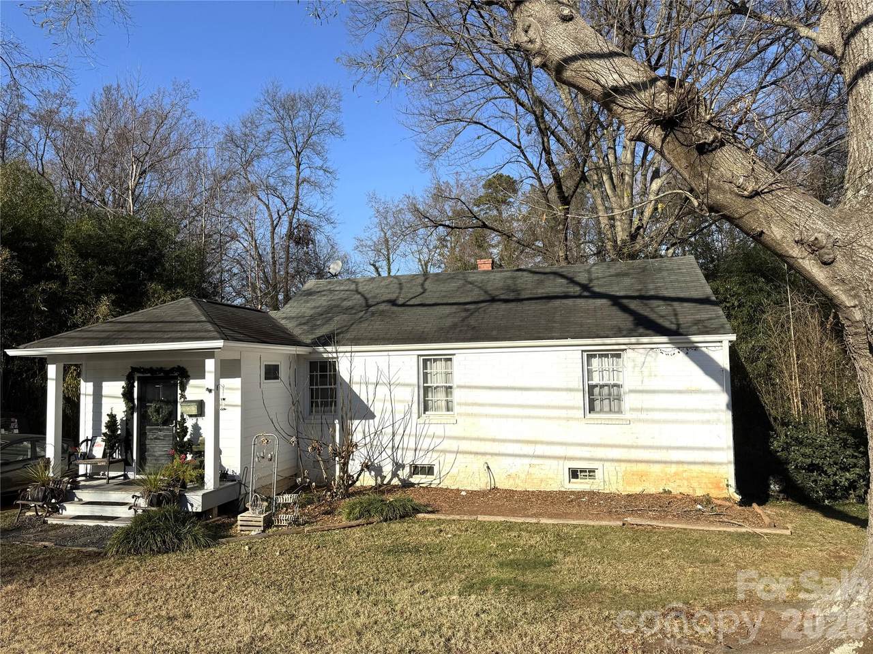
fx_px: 605
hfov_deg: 71.6
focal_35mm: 24
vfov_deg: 56.8
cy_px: 327
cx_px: 436
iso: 80
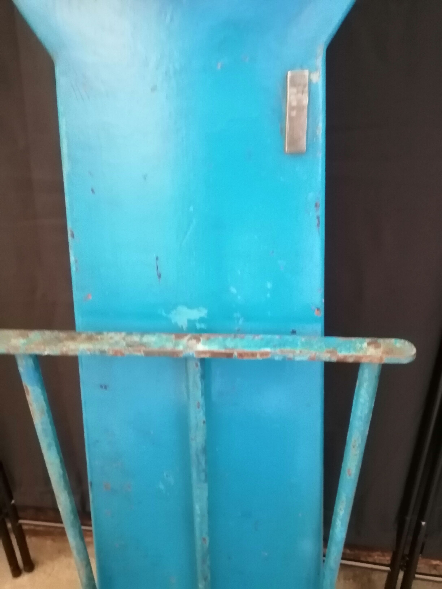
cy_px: 294
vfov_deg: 67.3
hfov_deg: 53.1
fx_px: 443
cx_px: 221
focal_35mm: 26
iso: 800
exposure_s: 1/14.3
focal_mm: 3.62
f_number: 1.8
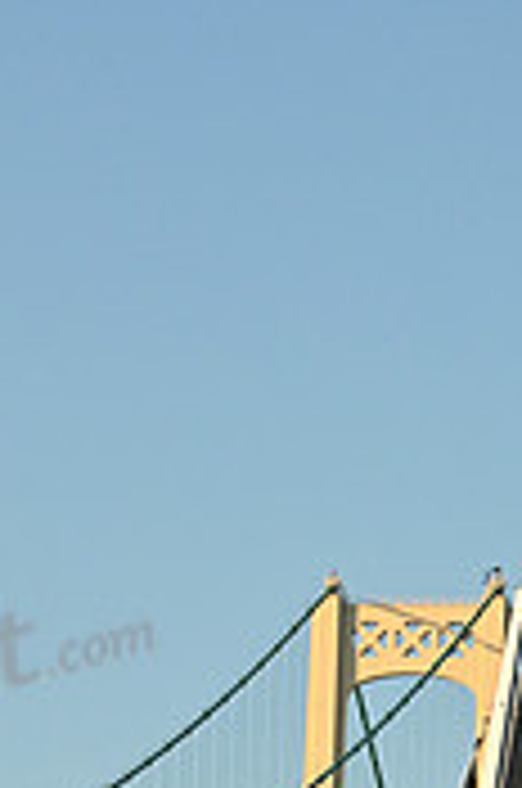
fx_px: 7402
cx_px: 389
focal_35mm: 339
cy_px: 1288
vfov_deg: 6.0
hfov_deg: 4.0
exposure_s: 1/800
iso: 800
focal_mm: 102
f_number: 11
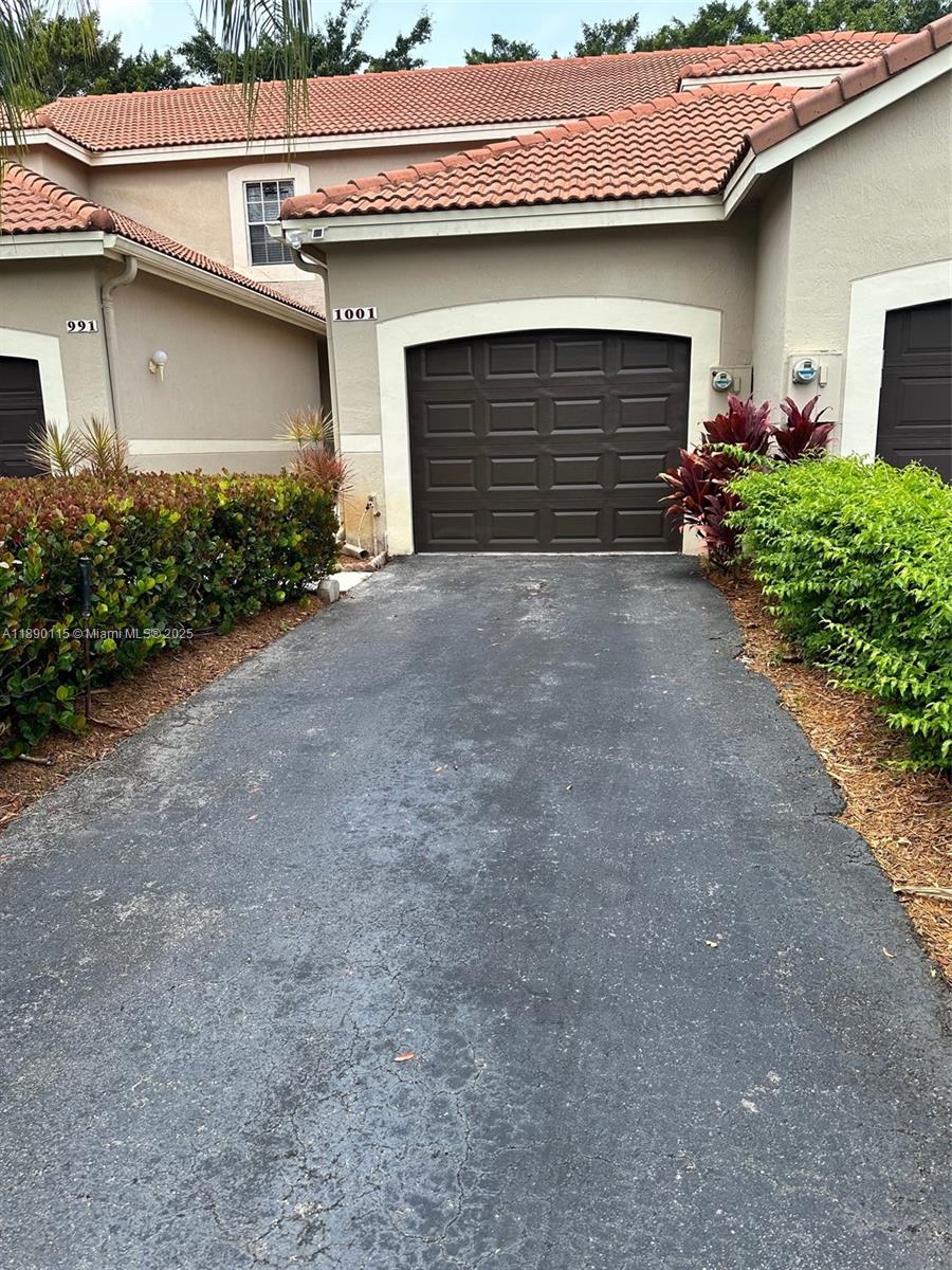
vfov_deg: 71.6
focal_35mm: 24
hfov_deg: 56.8
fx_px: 880
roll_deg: +1.7
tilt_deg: -13.2
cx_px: 476
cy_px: 635
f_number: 1.78
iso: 80
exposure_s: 1/1198
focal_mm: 6.86
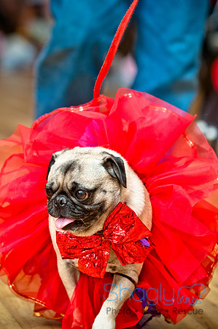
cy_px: 164
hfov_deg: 7.6
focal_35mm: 180
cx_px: 109
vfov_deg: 11.4
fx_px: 1639
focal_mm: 120
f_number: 3.5
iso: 200
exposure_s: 1/200
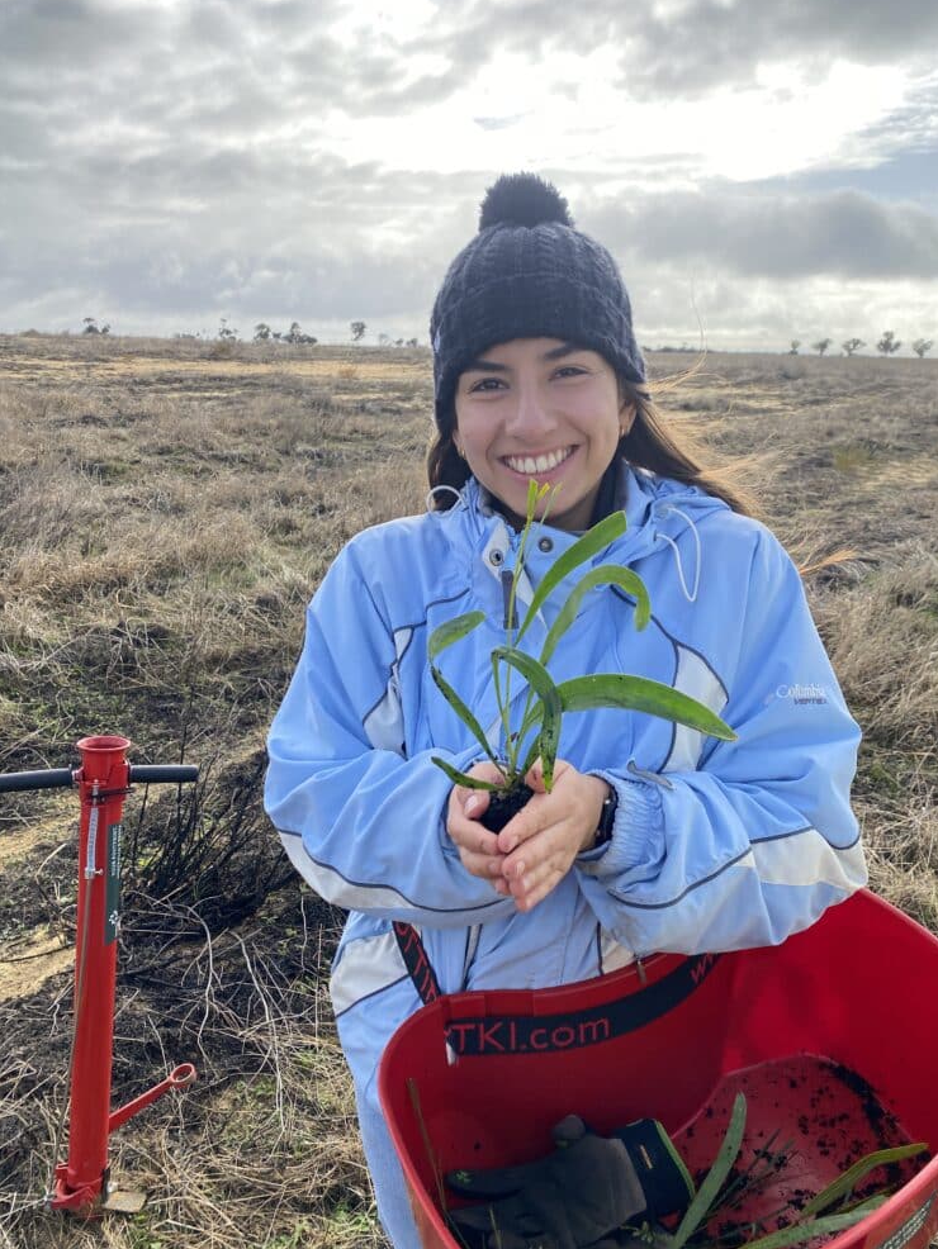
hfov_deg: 51.4
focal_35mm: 27
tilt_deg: -16.1
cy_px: 642
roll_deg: -0.8
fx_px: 975
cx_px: 464
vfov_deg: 65.3
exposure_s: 1/1504
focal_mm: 4.25
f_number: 1.8
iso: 32
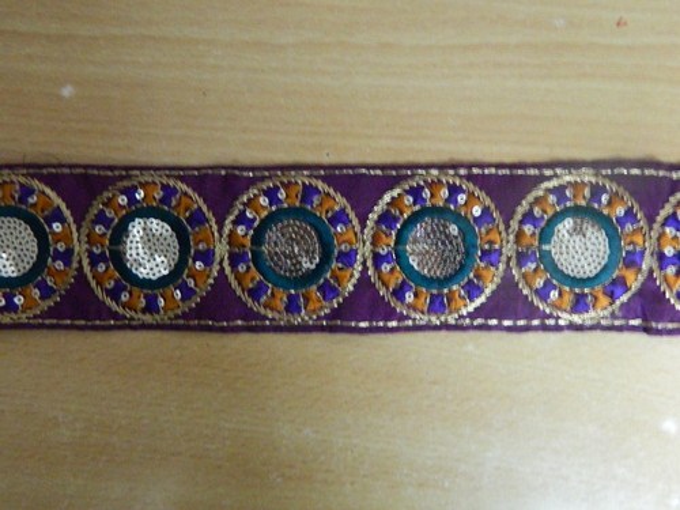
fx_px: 609
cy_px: 255
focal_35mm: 31
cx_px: 340
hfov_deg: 58.4
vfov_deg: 45.4
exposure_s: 1/5
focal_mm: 5.6
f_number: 3.2
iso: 800
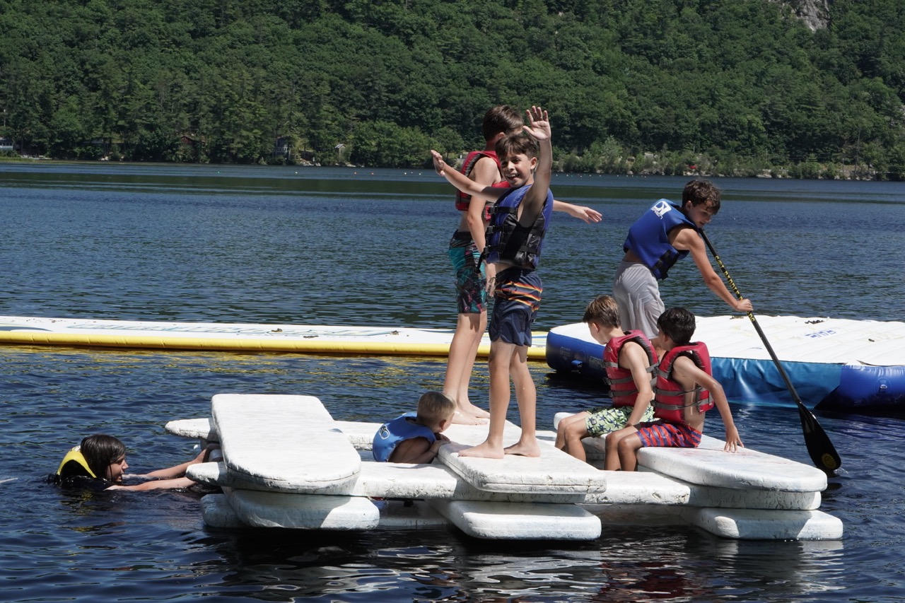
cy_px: 302
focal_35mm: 81
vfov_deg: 16.9
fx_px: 2036
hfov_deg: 25.1
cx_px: 452
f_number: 22
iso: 1600
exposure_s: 1/800
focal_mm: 81
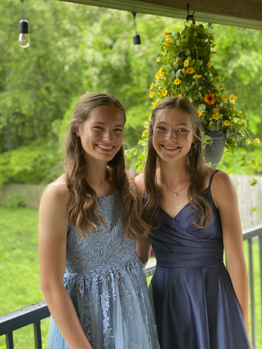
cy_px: 174
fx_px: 525
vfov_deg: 36.8
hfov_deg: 28.0
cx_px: 131
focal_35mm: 52
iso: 80
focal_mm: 6
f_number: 2
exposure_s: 1/120
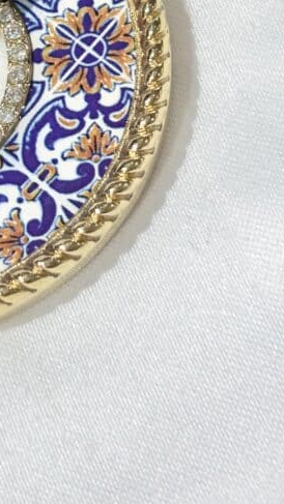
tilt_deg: -52.4
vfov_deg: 17.8
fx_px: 1593
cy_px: 66
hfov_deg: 10.1
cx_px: -37
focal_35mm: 119
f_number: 1.6
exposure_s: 1/209
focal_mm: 5.96
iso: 32
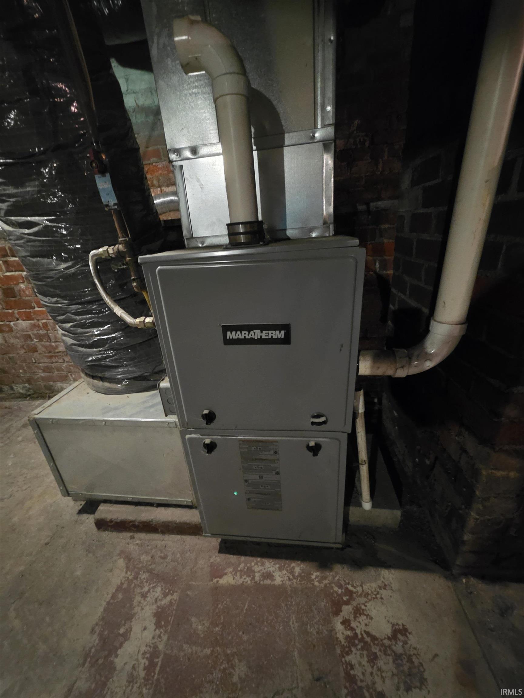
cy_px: 349
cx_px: 262
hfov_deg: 89.9
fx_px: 262
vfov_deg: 106.2
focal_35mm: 13
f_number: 1.9
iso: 2500
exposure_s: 1/20
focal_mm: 2.2
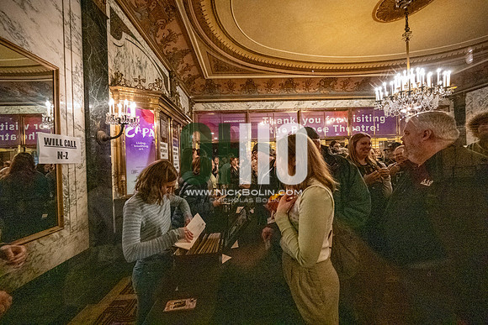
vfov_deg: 81.2
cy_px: 162
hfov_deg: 104.2
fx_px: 190
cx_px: 244
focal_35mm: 14
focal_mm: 14
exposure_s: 1/400
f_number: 4
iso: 20000
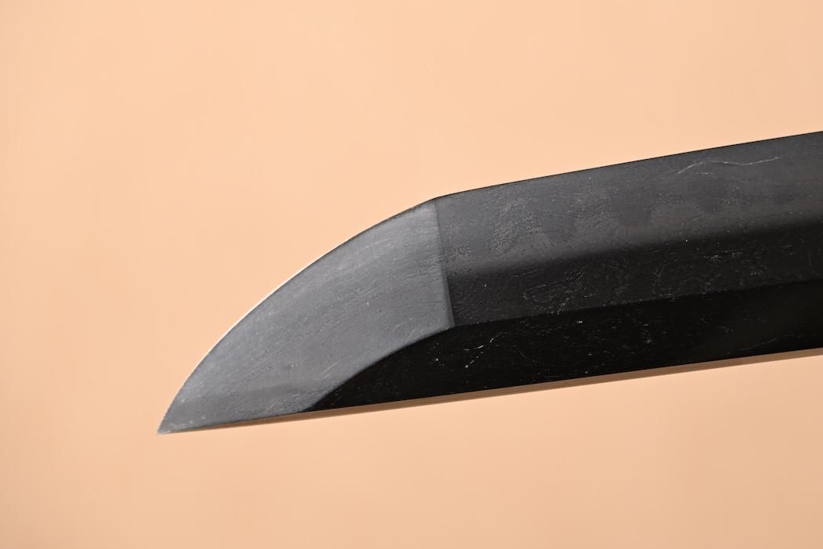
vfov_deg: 6.0
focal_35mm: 229
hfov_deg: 9.0
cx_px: 497
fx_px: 5227
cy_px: 226
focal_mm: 115
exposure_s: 1/2
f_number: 6
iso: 100
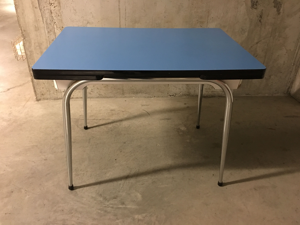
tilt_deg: -31.7
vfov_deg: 48.2
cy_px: 112
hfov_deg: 61.7
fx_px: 251
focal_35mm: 29
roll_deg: -2.1
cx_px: 150
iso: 125
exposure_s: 1/4
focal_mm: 4.15
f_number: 2.2
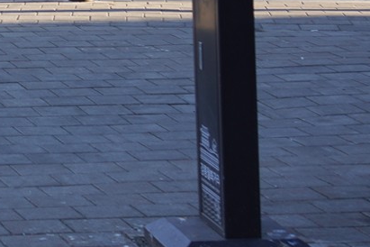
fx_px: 1798
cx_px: -408
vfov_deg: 7.4
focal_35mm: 175
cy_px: -334
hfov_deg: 10.6
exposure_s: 1/100
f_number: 5.6
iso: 100
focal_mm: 36
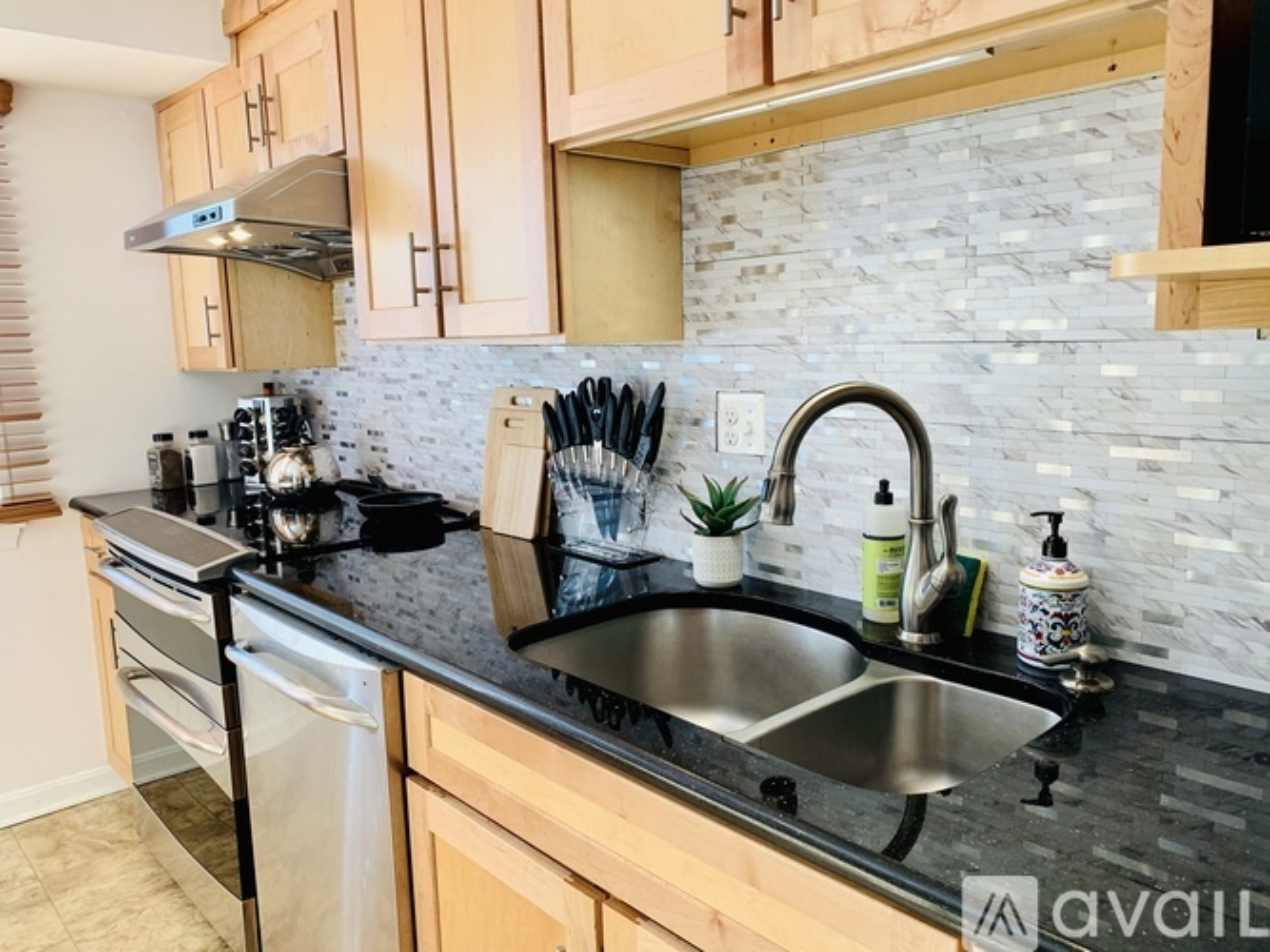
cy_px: 476
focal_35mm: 26
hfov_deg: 67.3
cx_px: 635
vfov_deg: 53.0
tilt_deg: -8.6
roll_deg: +1.9
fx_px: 954
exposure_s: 1/120
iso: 80
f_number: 1.8
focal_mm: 4.25
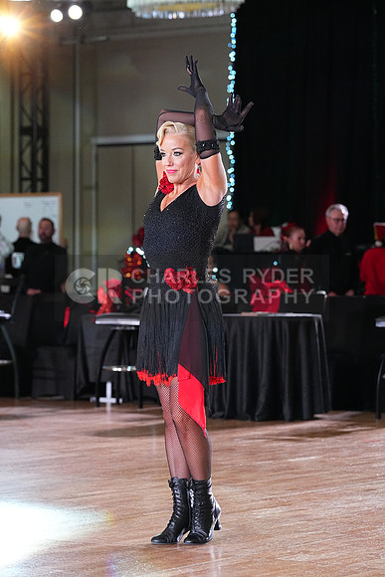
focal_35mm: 133
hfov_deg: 10.3
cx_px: 192
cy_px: 288
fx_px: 2132
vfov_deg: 15.4
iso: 6400
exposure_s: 1/400
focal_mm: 133
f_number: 5
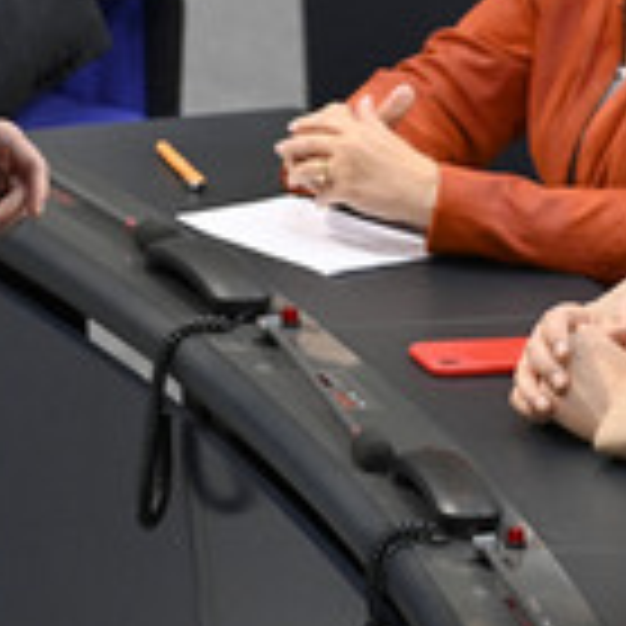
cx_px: 336
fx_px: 18066
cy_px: -36
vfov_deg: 2.0
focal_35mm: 883
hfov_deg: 2.0
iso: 8000
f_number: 5.6
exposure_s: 1/320
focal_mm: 320
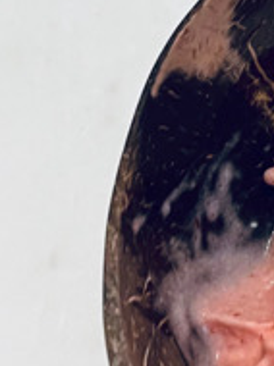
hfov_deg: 11.5
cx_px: 536
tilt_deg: -70.1
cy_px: 251
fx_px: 1238
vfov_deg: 16.8
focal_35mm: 117
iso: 100
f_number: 1.6
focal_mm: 4.2
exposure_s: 1/60
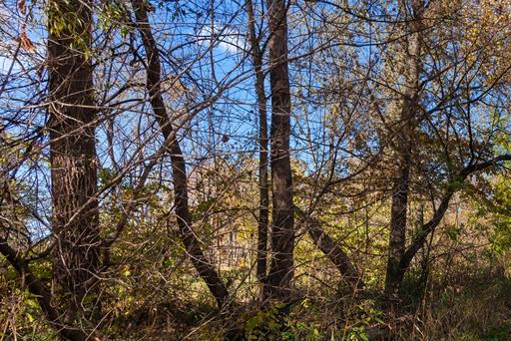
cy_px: 214
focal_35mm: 38
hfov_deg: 44.2
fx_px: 540
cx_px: 496
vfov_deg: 34.9
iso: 320
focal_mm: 19
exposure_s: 1/500
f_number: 9
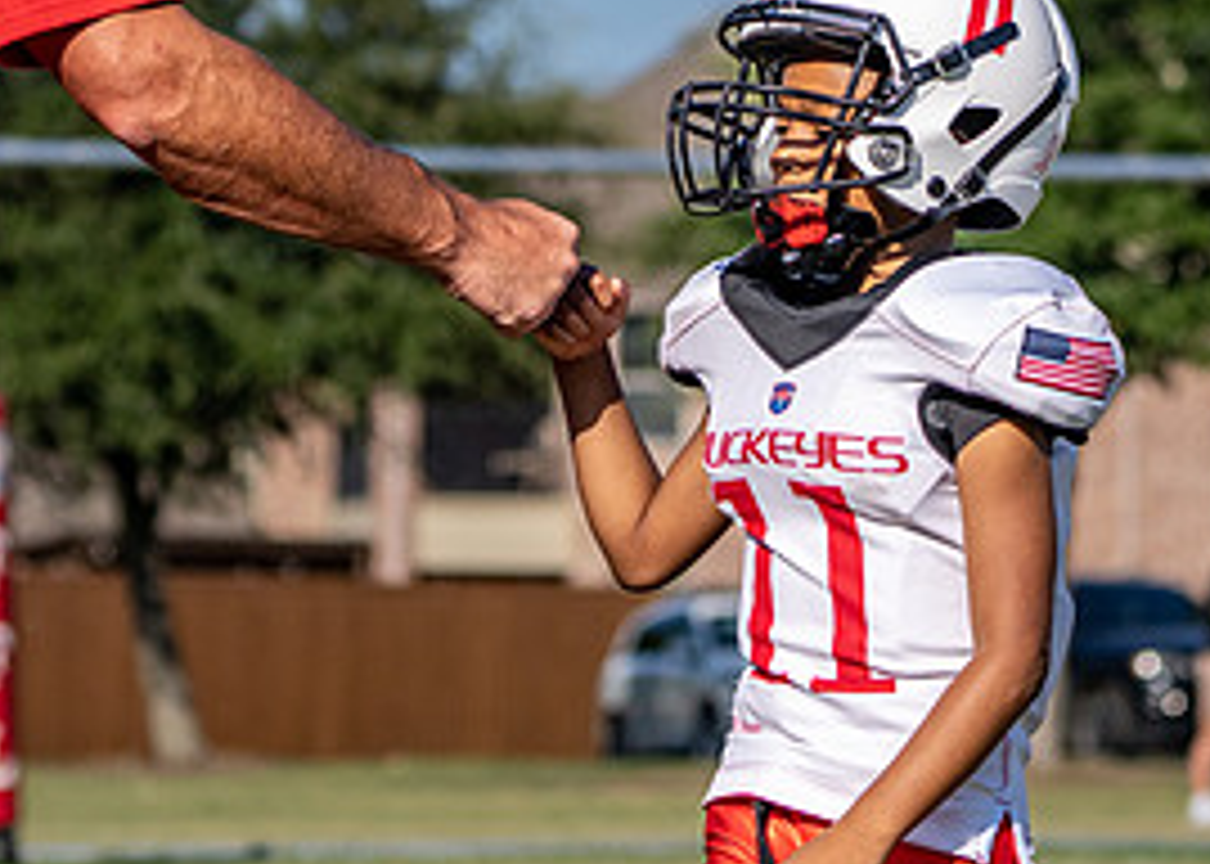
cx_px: 447
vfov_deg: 4.3
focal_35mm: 331
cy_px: 210
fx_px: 11372
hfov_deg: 6.1
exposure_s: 1/2500
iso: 320
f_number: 4.5
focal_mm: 114
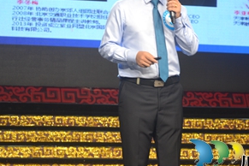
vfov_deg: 10.2
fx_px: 927
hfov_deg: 15.3
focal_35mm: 134
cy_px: 52
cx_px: 107
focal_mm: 52
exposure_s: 1/30
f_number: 5.6
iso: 400
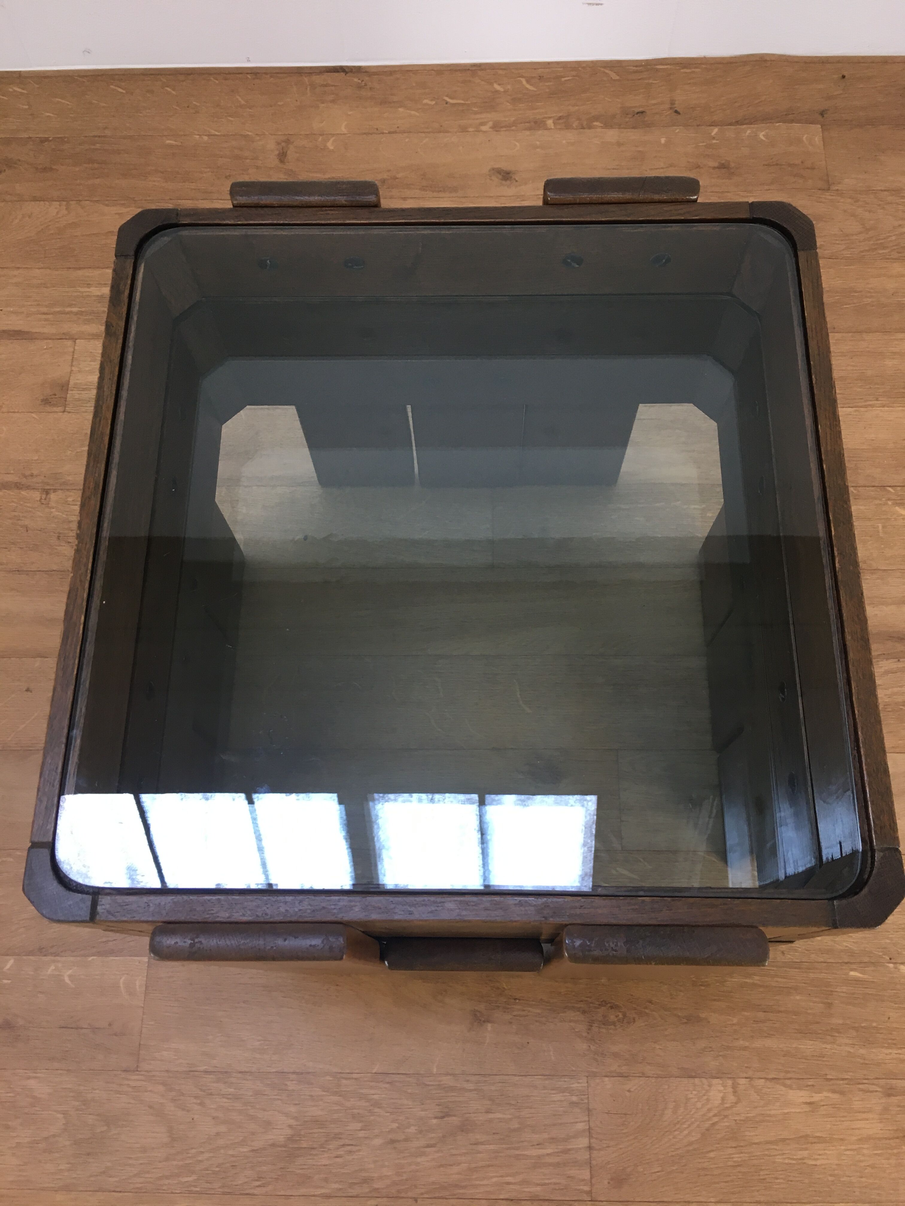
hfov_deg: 48.2
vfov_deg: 61.7
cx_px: 452
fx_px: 1011
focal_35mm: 29
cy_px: 603
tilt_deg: -70.0
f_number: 2.2
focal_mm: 4.15
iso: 50
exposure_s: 1/33
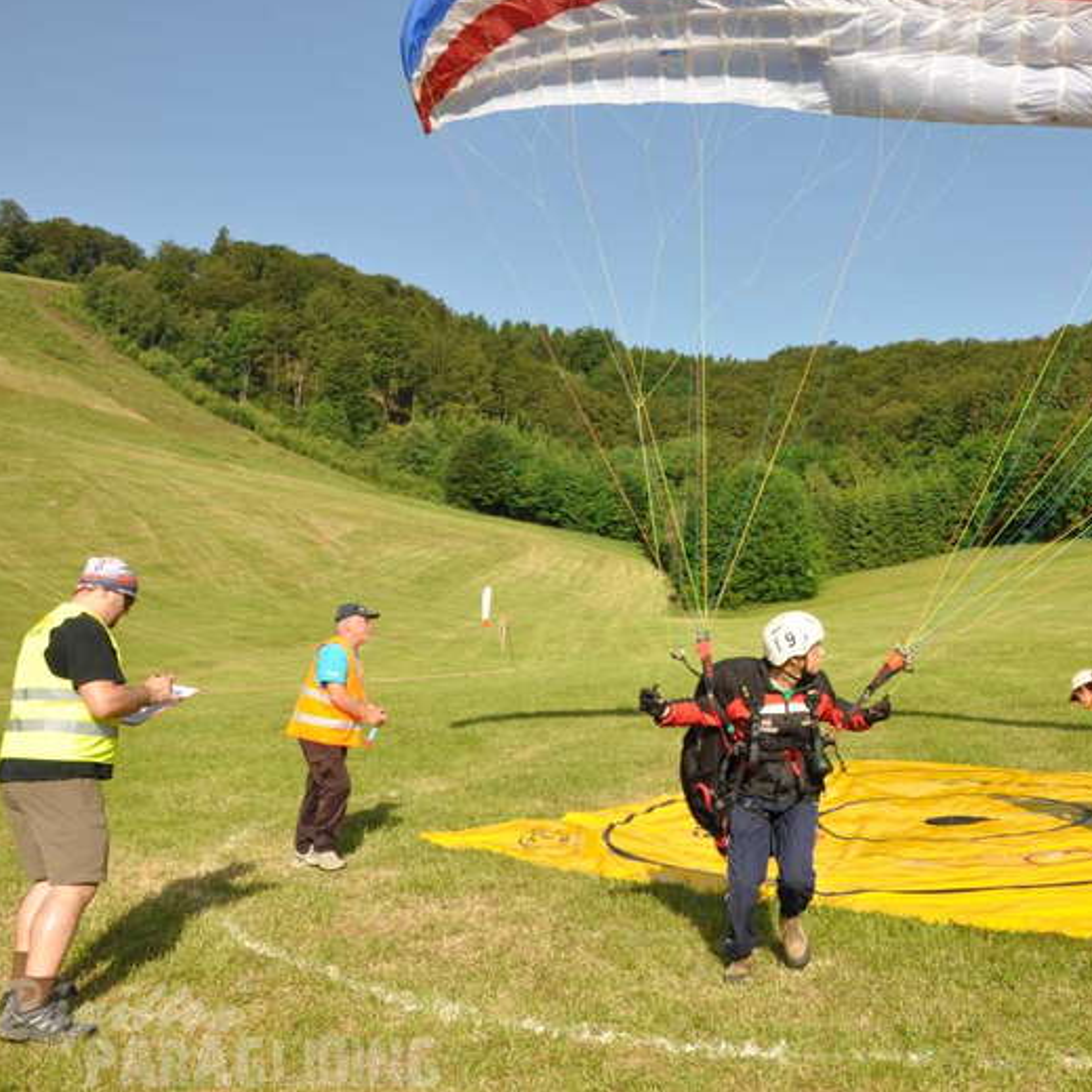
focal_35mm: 35
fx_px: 1249
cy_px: 541
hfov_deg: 45.5
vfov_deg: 47.2
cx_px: 827
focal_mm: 18
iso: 200
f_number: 13
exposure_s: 1/160
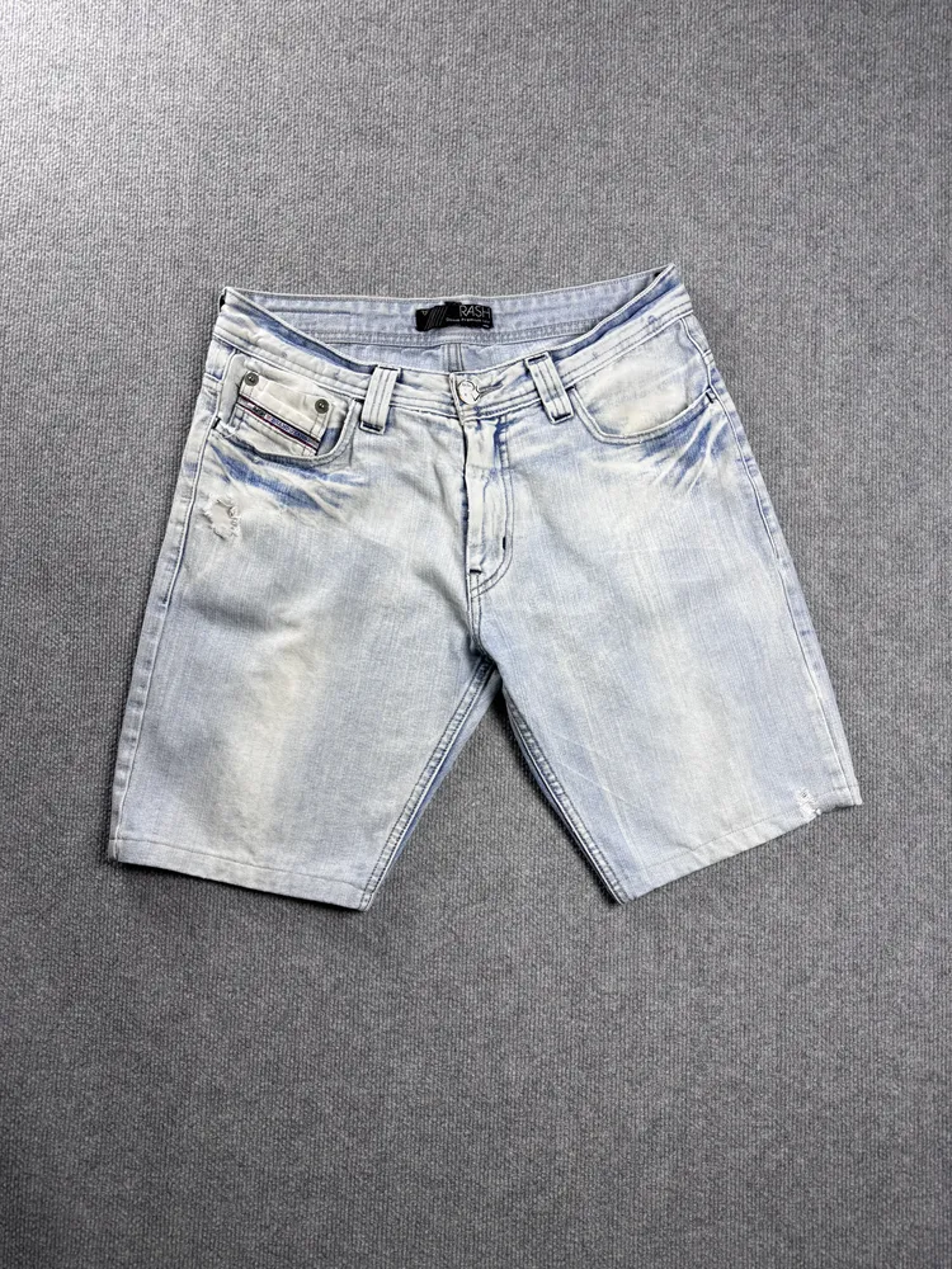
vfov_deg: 71.6
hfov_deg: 56.8
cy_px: 634
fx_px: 880
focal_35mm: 24
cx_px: 476
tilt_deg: -57.2
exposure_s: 1/226
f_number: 1.78
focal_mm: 6.76
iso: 64
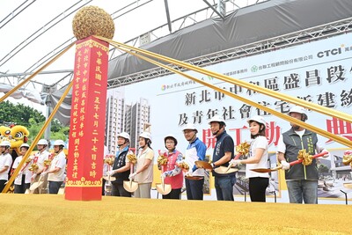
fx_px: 303
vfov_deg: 42.4
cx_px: 176
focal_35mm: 31
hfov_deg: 60.3
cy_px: 118
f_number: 8
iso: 250
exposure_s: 1/250
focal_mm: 31
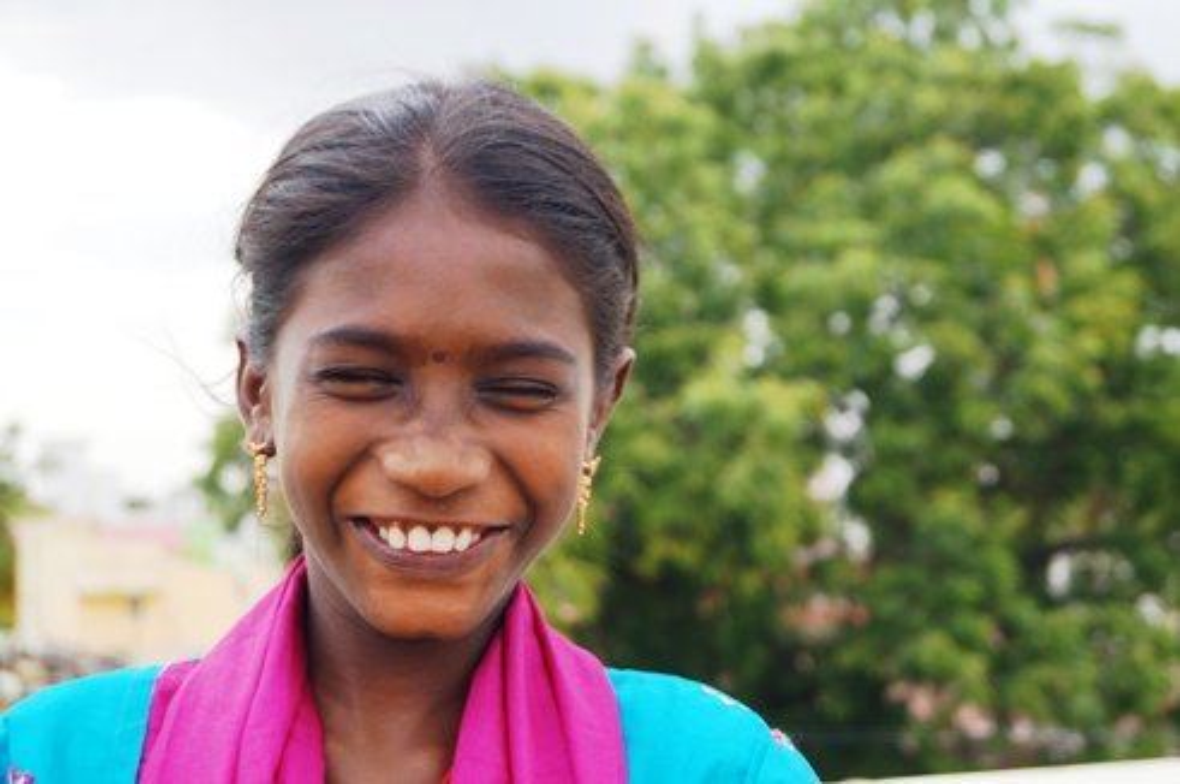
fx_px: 1964
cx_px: 590
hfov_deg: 33.4
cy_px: 392
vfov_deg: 22.6
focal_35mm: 60
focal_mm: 40
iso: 100
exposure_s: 1/160
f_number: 5.6
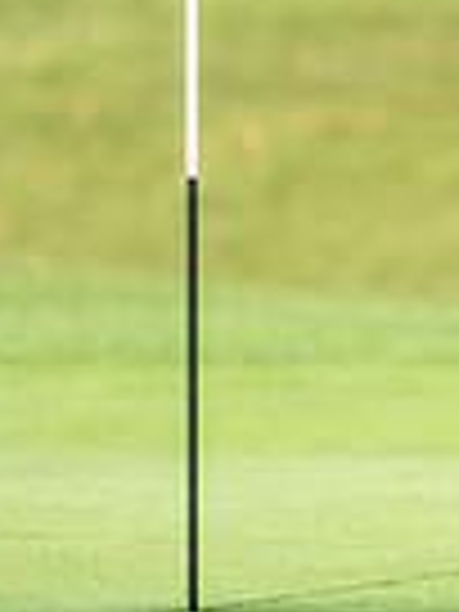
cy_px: 119
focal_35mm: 1227
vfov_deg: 1.6
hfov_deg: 1.2
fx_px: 21693
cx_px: 1188
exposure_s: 1/1250
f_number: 5.6
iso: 250
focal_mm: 300
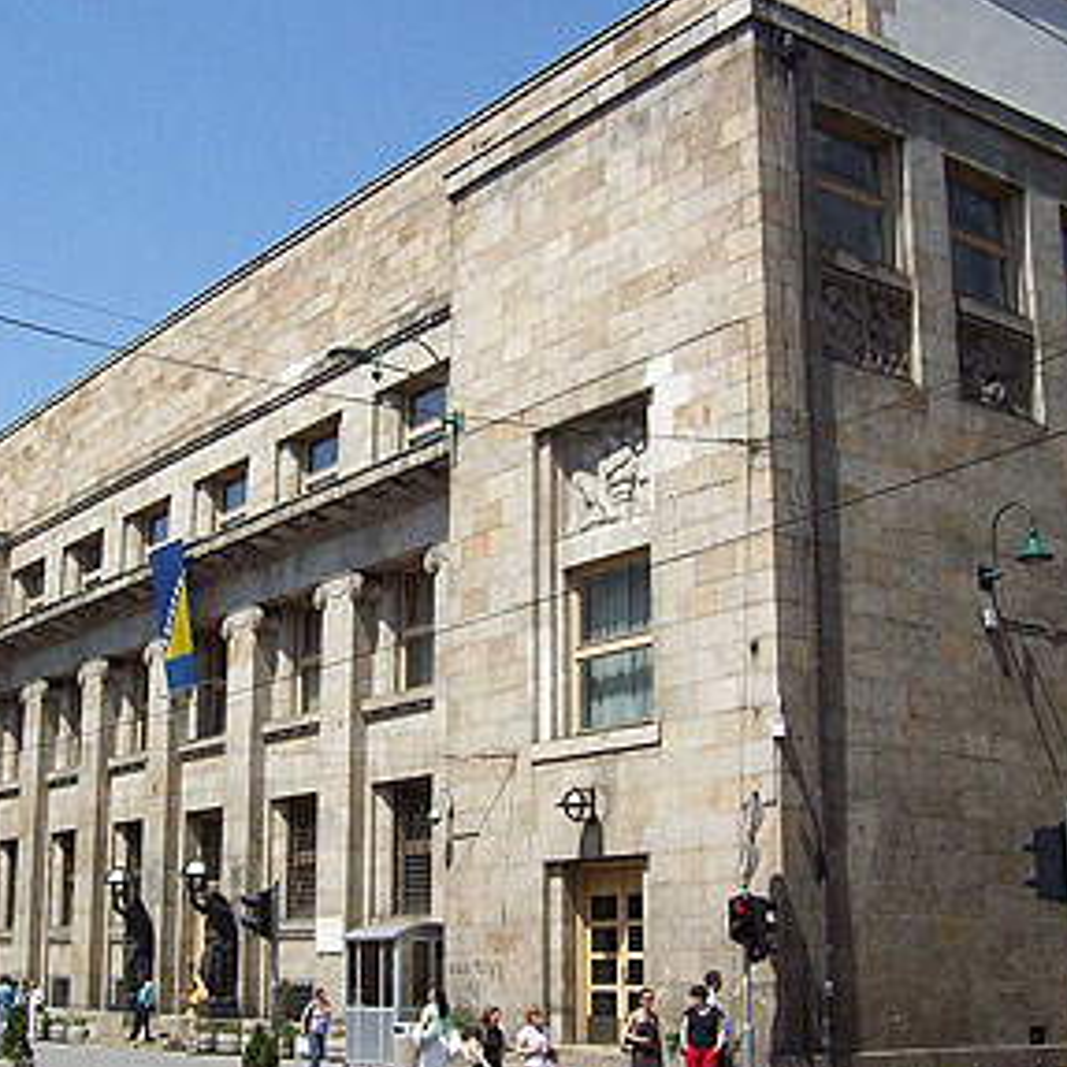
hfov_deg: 33.9
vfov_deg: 34.0
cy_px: 532
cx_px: 409
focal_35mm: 50
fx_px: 1744
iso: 80
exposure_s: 1/519
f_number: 4.8
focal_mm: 6
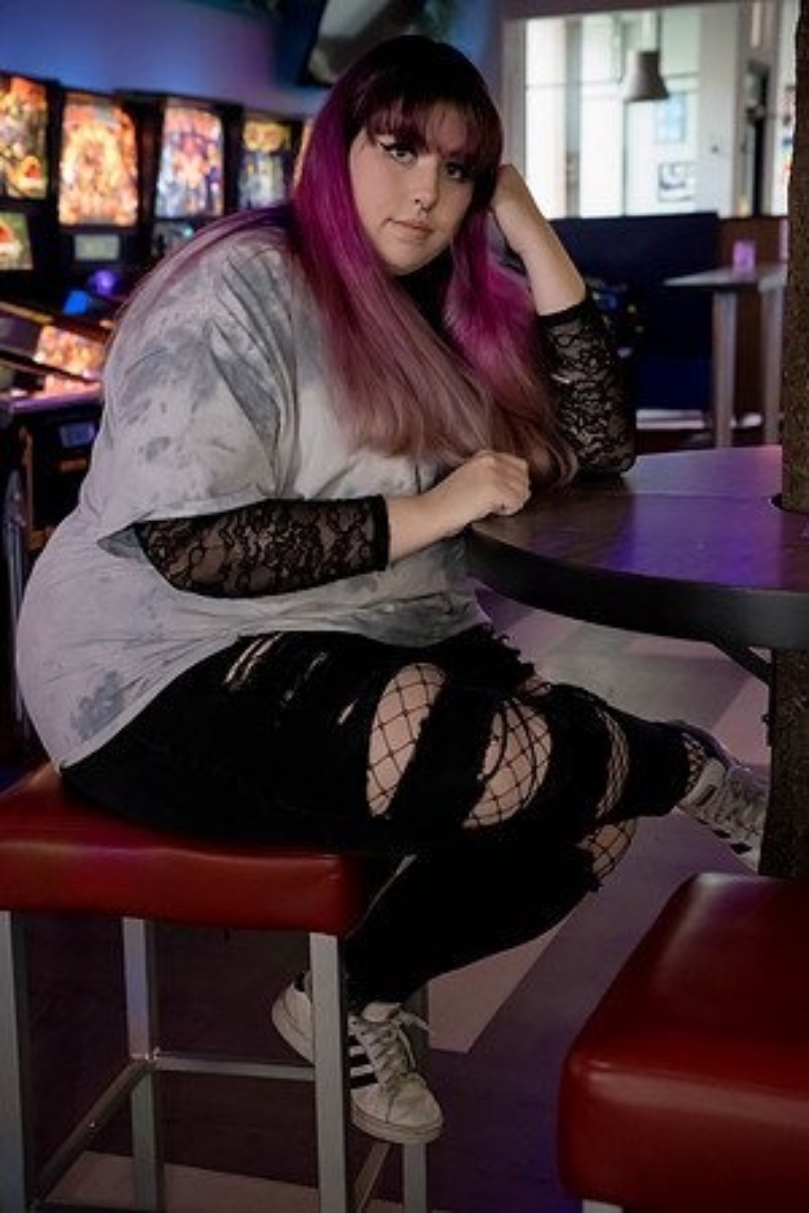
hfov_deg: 25.1
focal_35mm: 54
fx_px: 1820
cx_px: 404
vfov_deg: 36.9
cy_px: 606
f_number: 5
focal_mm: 54
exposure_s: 1/160
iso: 12800
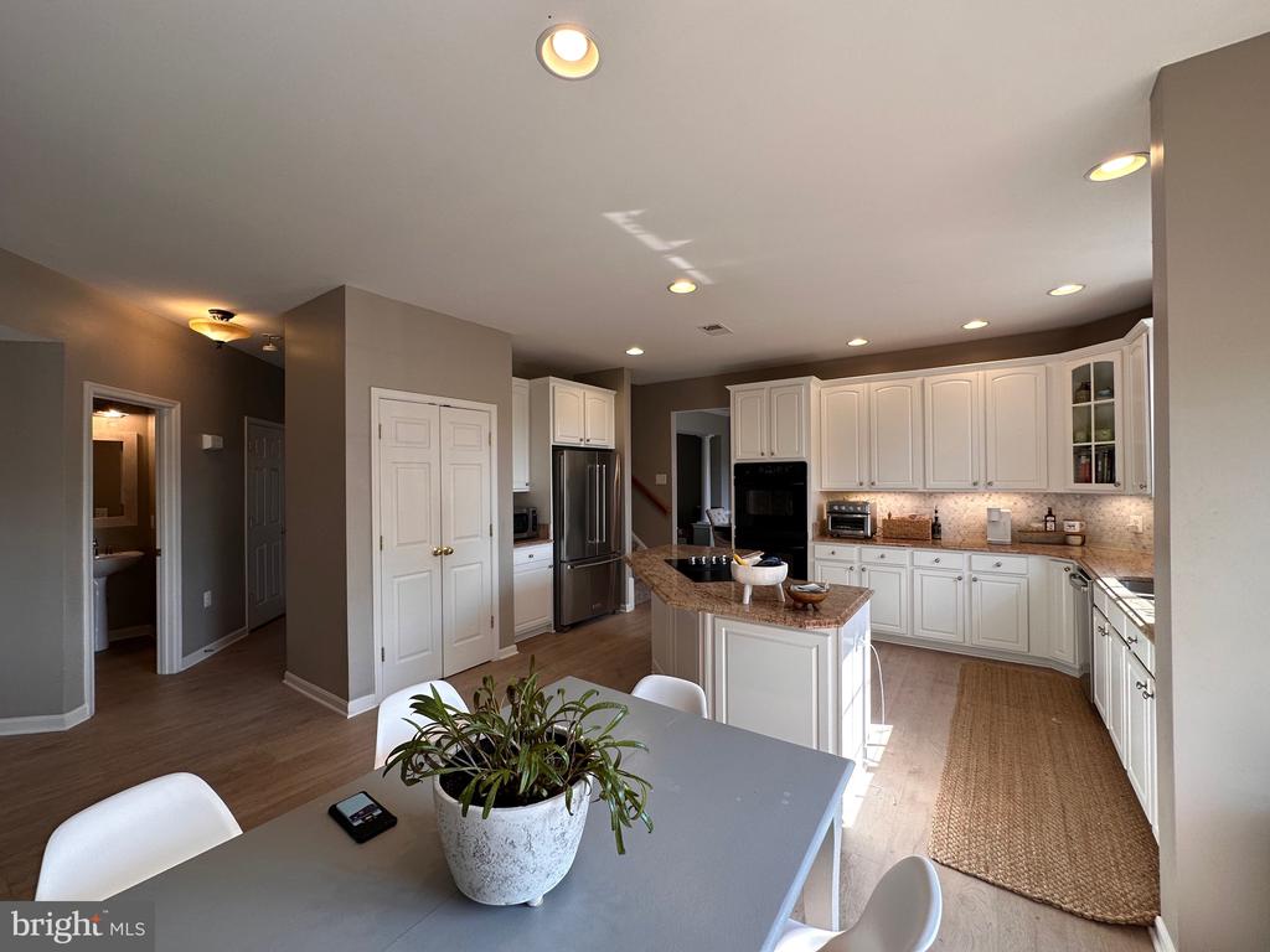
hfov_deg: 102.1
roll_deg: -0.6
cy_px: 476
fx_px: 514
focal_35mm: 14
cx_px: 635
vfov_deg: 85.7
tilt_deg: -1.1
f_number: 2.2
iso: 100
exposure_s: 1/120
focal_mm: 2.22
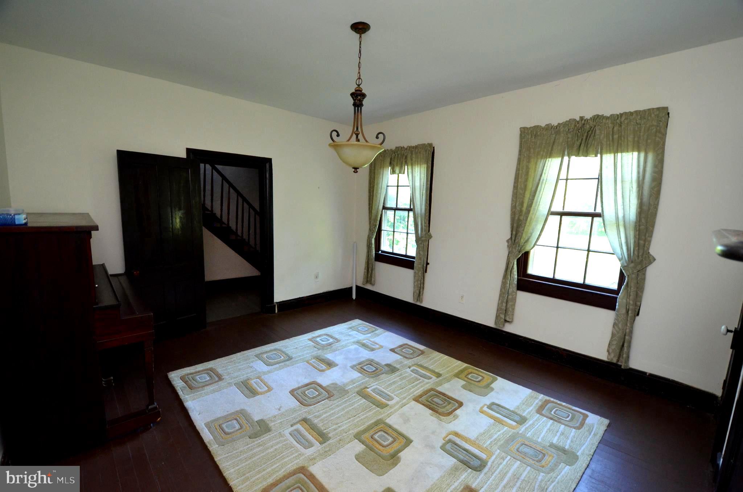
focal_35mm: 15
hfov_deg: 100.5
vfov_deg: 77.1
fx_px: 309
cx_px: 372
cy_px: 246
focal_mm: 10
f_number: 4
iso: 1400
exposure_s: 1/60
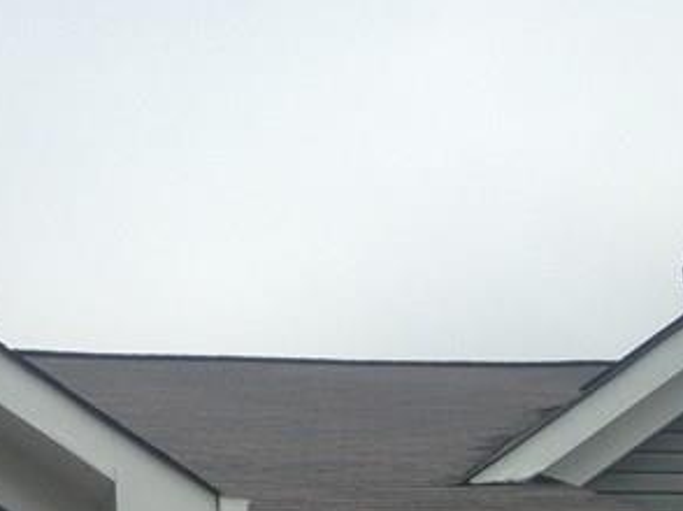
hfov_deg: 16.6
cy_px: 836
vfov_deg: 12.1
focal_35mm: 115
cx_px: -53
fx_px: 2267
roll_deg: +2.5
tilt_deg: +6.6
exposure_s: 1/1550
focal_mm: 4.12
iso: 50
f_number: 2.4
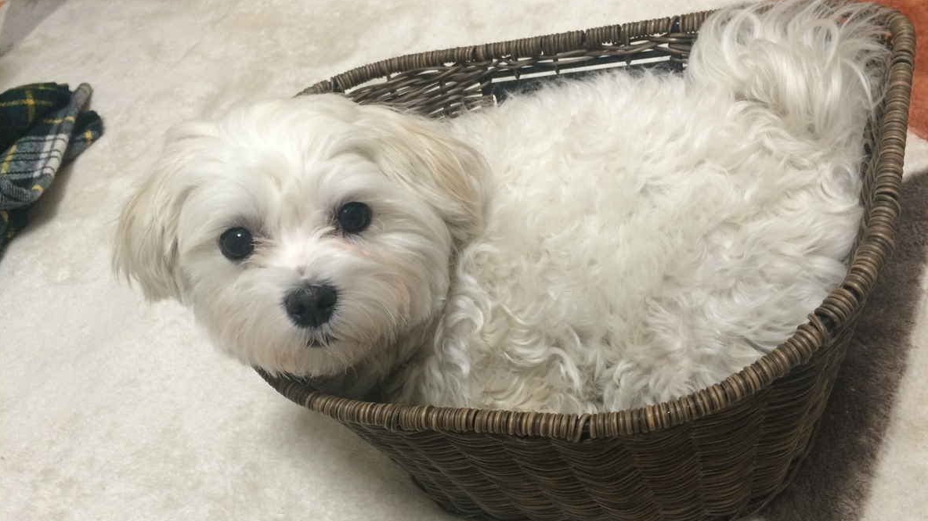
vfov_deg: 36.6
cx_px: 464
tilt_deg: -47.4
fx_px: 787
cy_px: 278
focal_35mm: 32
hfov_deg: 61.0
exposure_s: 1/30
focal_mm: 4.15
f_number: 2.2
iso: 125
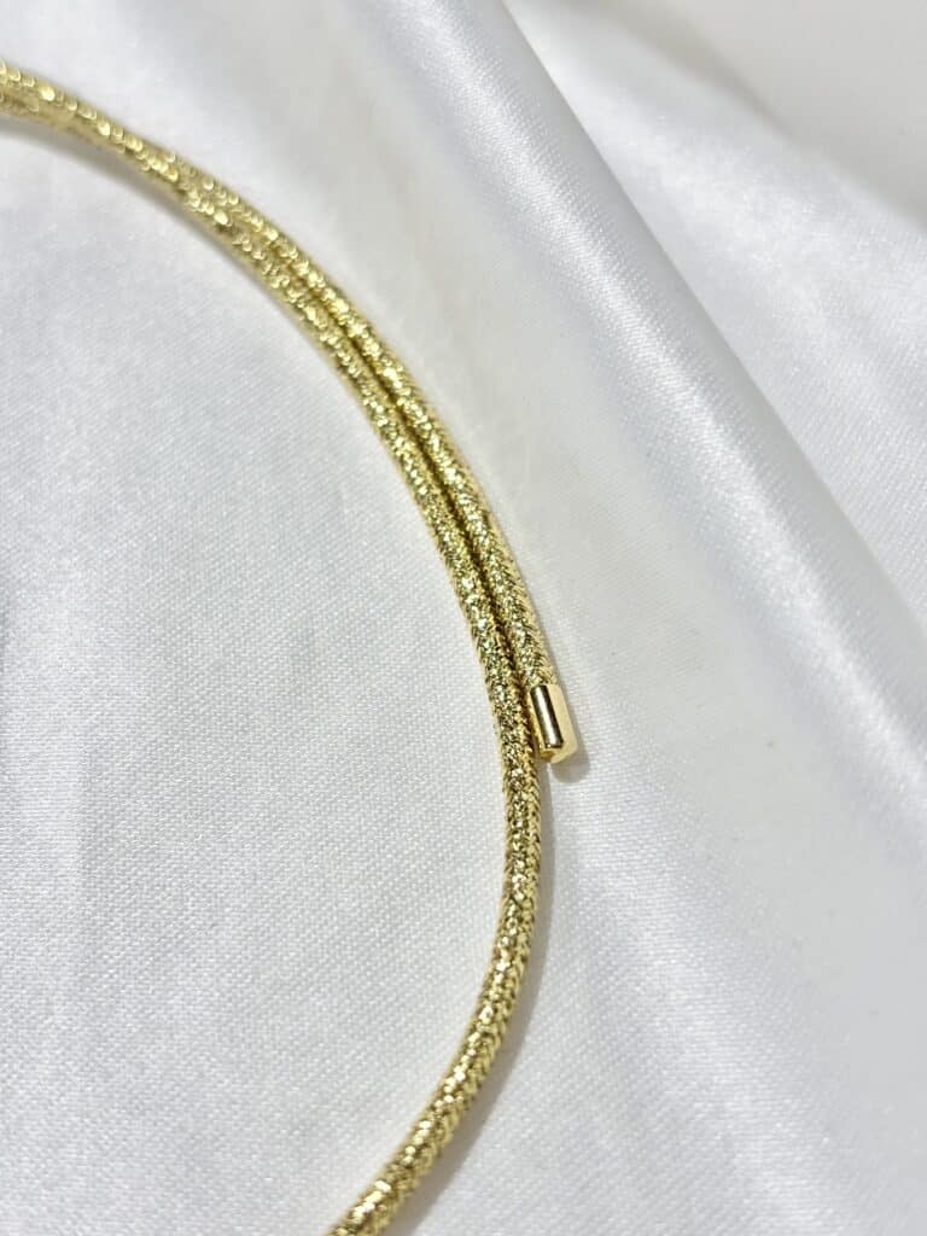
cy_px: 618
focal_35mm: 52
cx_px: 464
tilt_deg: -49.6
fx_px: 1857
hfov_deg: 28.0
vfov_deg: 36.8
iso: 32
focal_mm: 5.96
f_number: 1.6
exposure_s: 1/393
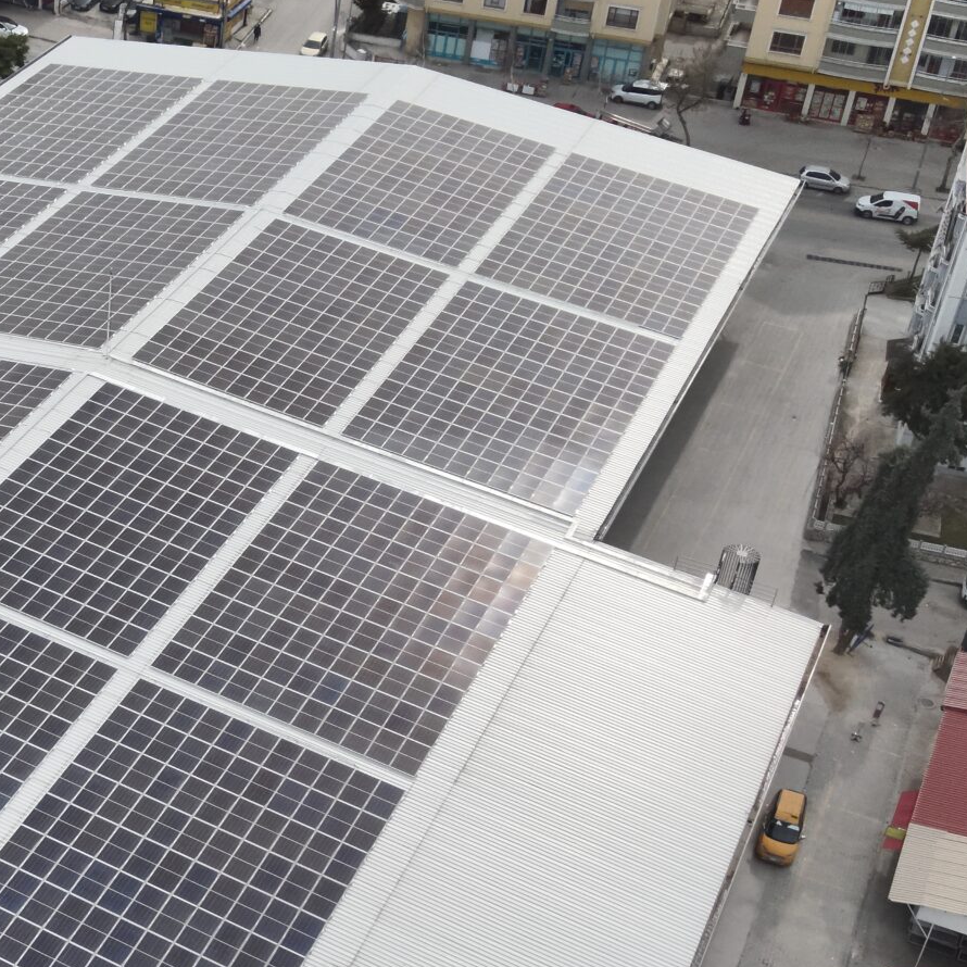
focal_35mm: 61
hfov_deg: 26.4
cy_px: 665
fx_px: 1928
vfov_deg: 27.9
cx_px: -45
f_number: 2.8
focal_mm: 4.4
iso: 100
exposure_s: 1/1000
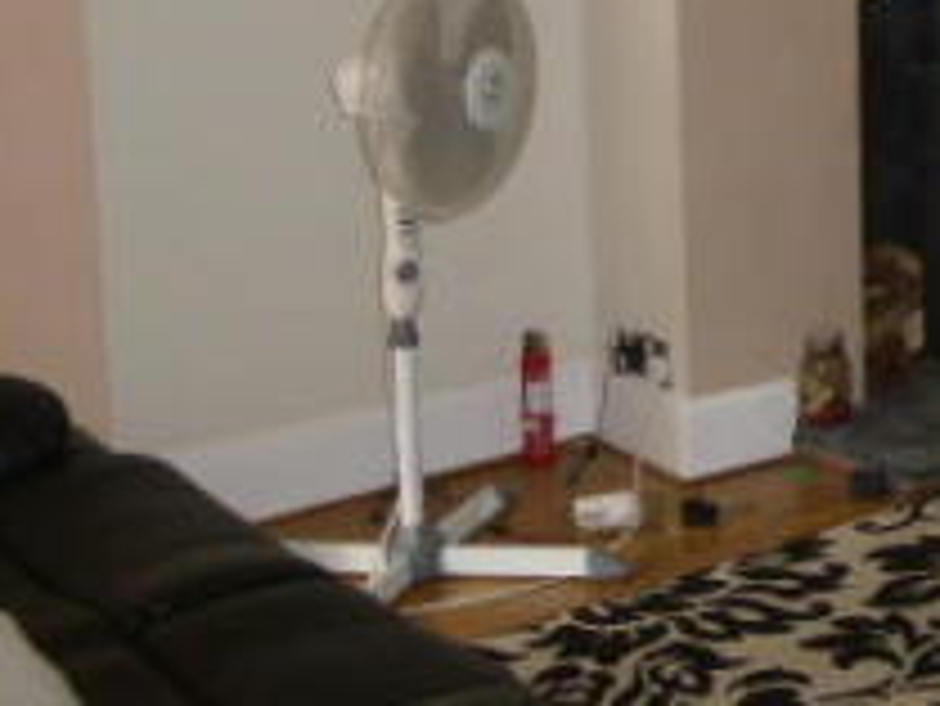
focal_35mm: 67
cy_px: -38
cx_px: 1230
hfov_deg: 25.0
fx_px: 1820
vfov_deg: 21.0
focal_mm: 4.3
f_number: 3.3
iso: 400
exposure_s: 1/60
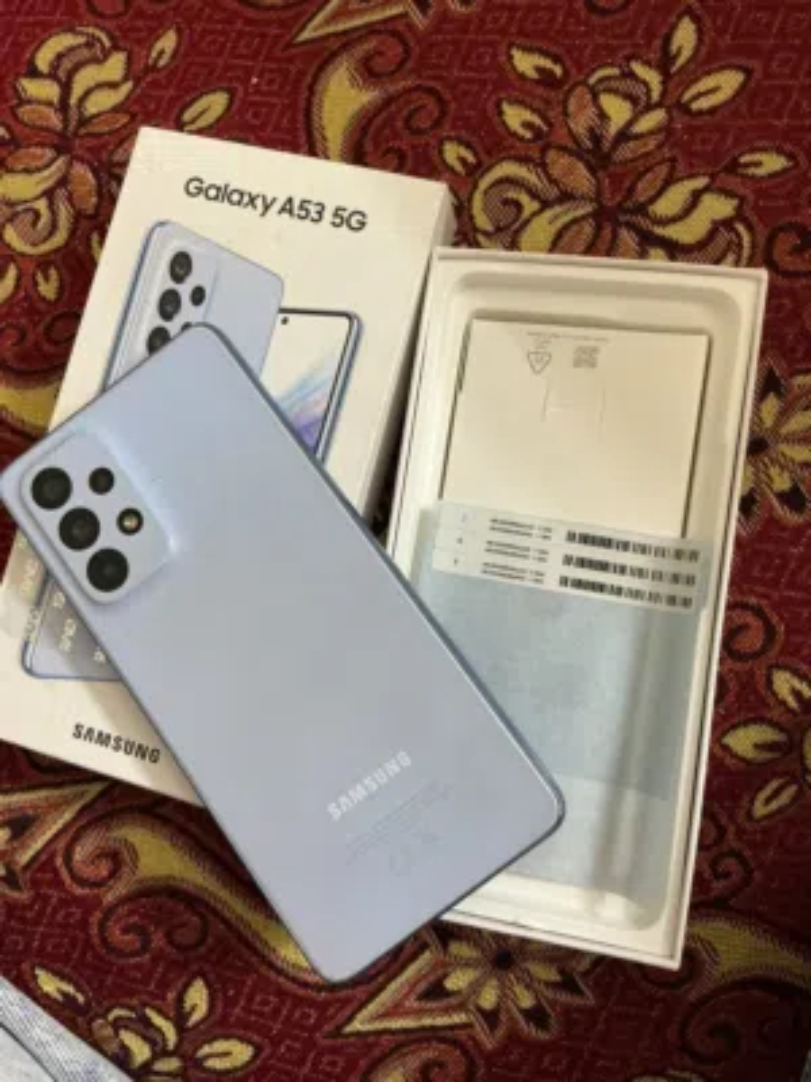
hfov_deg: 48.2
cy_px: 541
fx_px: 906
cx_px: 406
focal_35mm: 29
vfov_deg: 61.7
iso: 125
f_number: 1.8
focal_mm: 3
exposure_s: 1/50
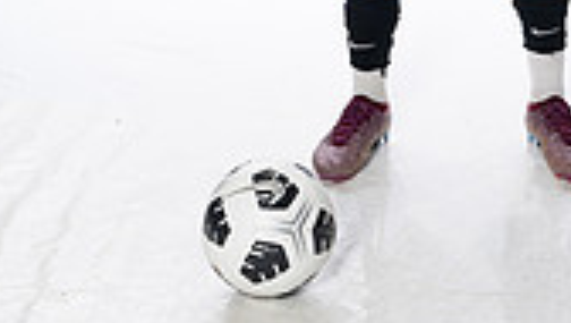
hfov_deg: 15.2
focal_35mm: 140
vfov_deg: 8.1
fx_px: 2122
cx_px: 486
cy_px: -394
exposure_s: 1/250
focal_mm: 50
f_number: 8
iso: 800
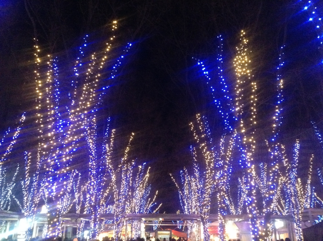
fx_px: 307
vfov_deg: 42.8
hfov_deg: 55.4
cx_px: 162
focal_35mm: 33
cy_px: 120
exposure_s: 1/15
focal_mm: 3.3
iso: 500
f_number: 2.4
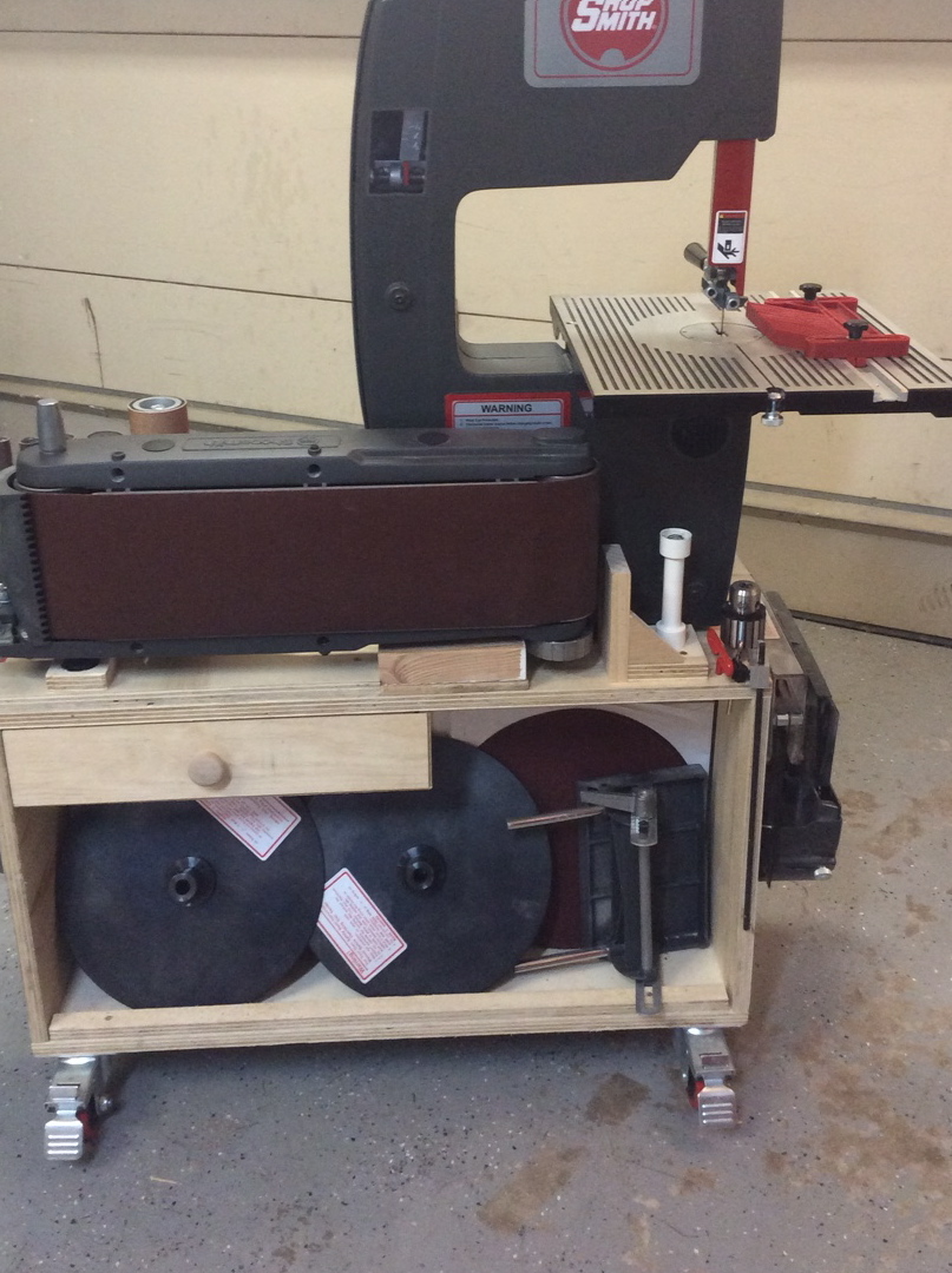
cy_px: 636
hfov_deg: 44.1
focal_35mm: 32
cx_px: 476
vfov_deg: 56.9
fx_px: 1176
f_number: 2.4
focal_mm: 3.3
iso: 160
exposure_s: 1/24
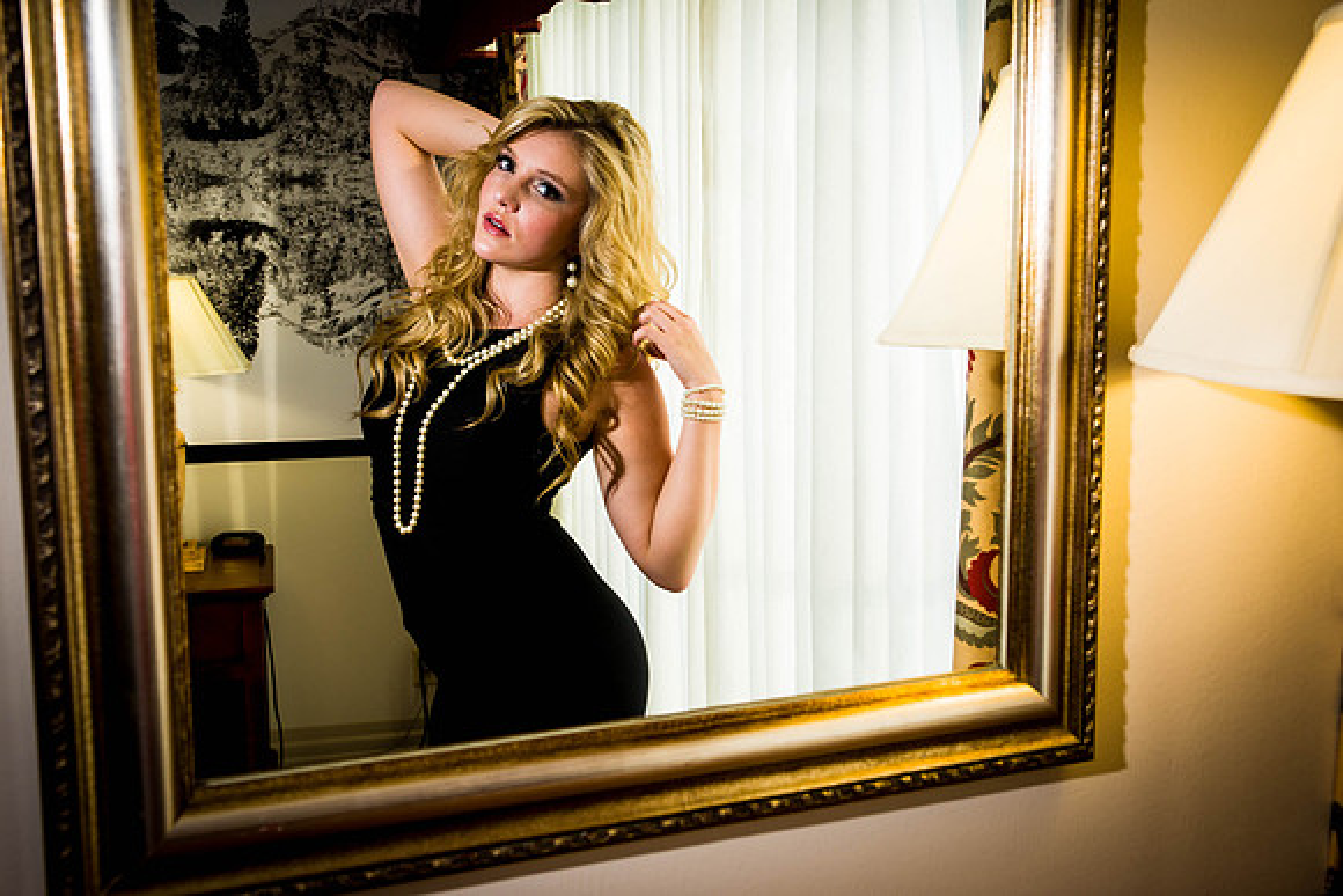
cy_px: 448
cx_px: 672
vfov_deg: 33.4
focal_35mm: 40
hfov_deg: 48.4
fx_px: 1493
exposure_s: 1/60
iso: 320
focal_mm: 40
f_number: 8
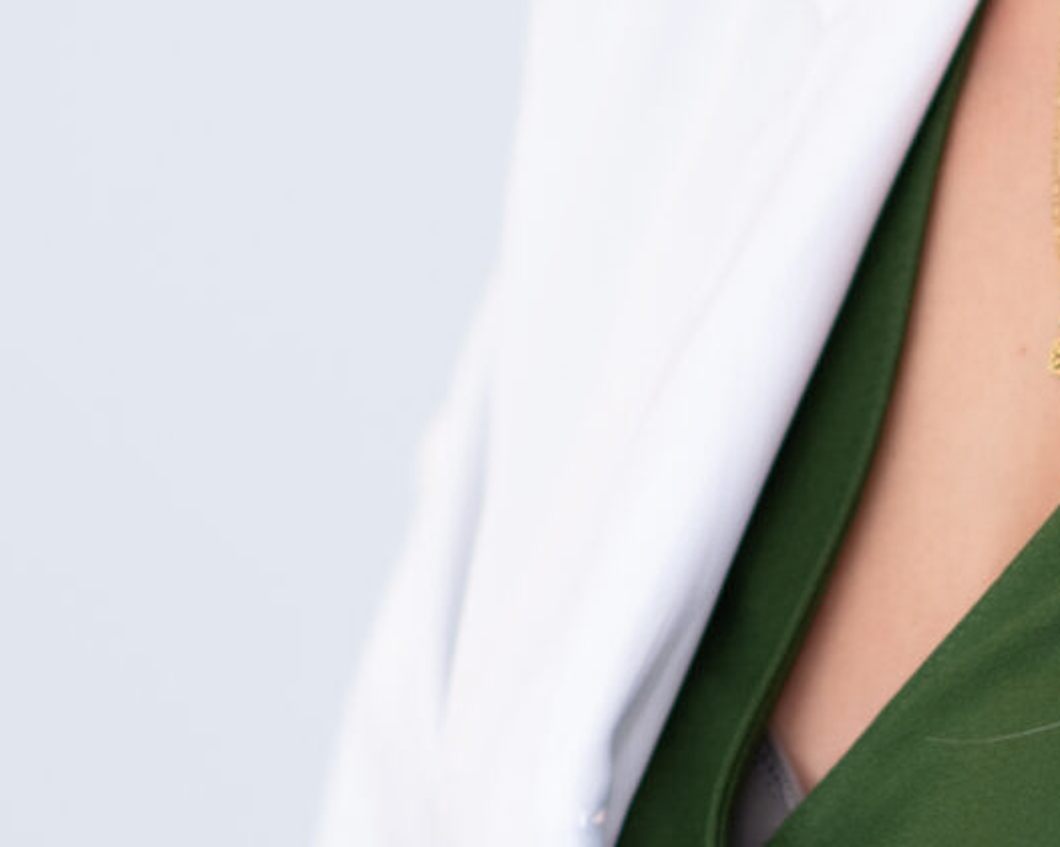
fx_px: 12166
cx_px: 1312
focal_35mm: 388
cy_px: 74
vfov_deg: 4.0
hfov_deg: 5.0
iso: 200
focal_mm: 85
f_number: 2.2
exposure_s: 1/200
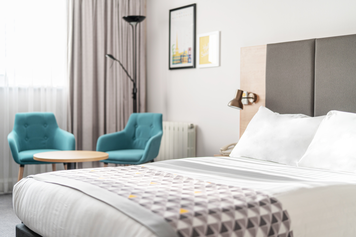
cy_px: 118
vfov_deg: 27.0
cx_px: 178
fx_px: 494
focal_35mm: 50
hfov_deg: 39.6
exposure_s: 1/500
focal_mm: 50
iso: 125
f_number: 1.4
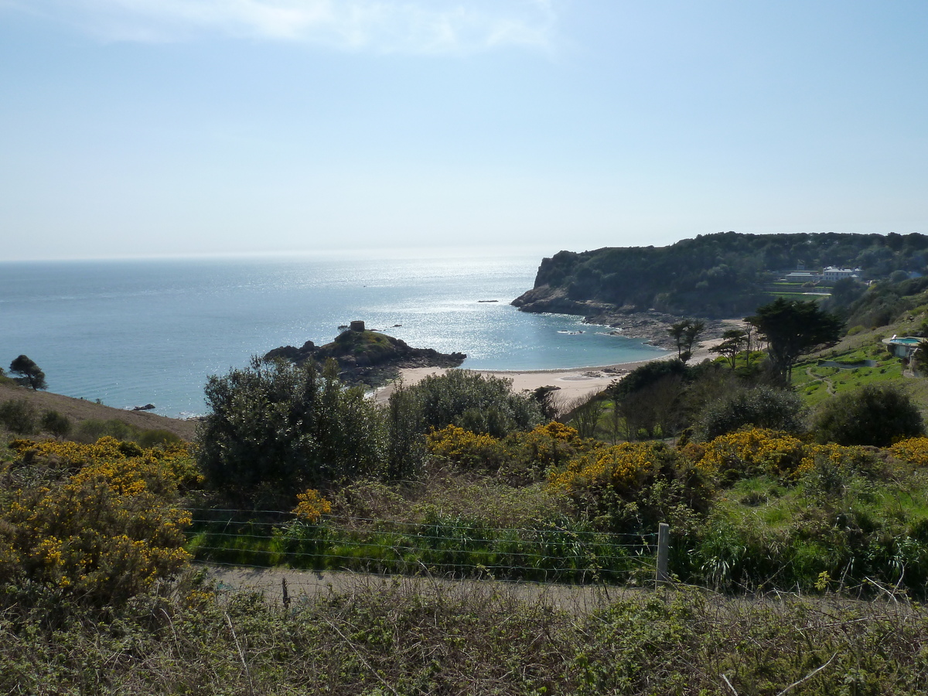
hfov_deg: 69.4
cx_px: 464
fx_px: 670
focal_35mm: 25
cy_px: 348
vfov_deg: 54.9
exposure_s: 1/640
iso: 125
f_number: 5.6
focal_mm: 4.1
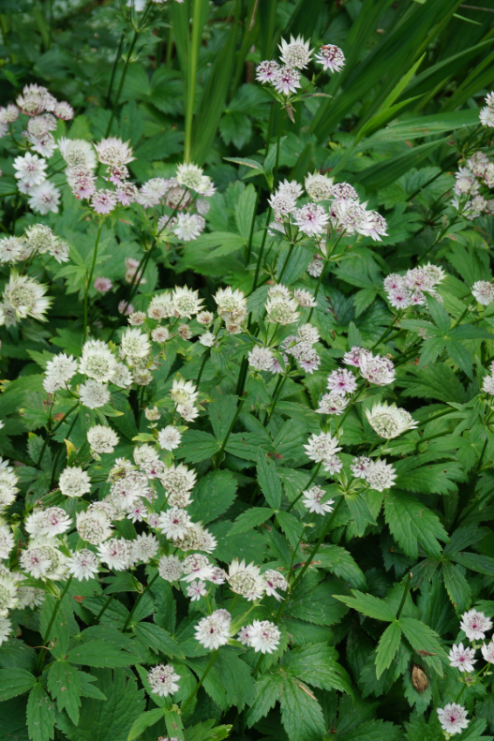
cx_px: 247
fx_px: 1874
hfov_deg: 15.0
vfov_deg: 22.4
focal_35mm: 91
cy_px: 374
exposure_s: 1/80
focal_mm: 40
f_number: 5.6
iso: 100
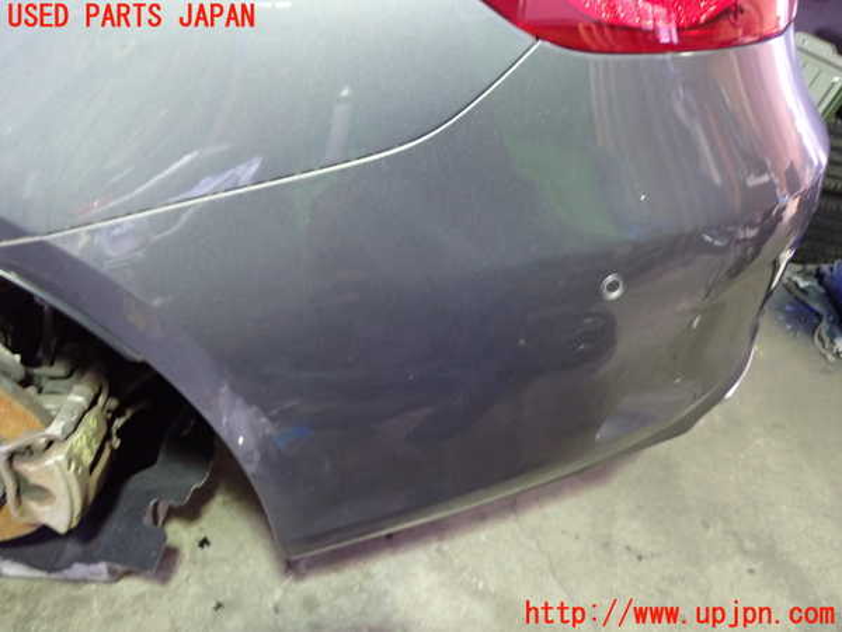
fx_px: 730
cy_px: 316
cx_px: 421
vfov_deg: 46.8
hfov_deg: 60.0
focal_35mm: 30
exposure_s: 1/25
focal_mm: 5.4
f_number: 2.3
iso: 800
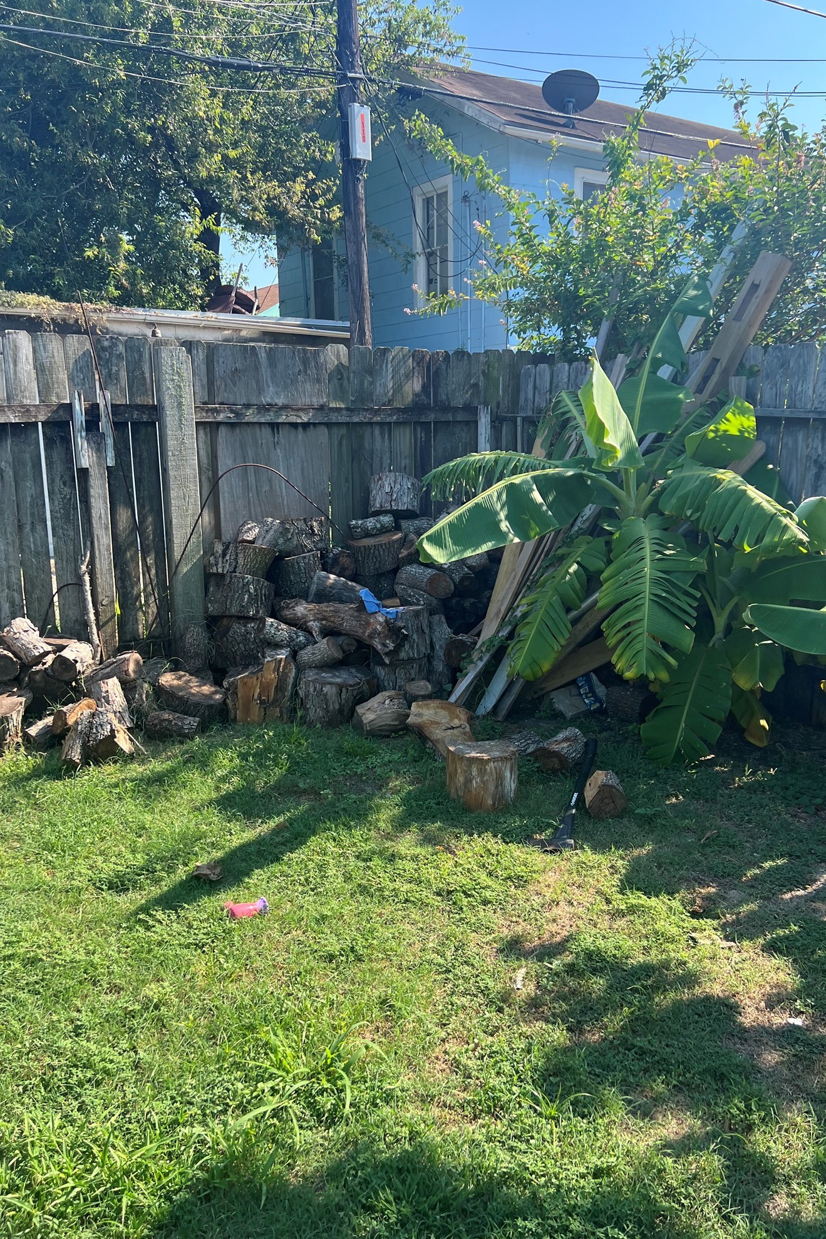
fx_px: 963
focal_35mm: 28
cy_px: 609
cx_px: 420
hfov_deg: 46.4
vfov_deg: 65.5
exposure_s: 1/1209
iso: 50
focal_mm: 5.7
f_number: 1.5
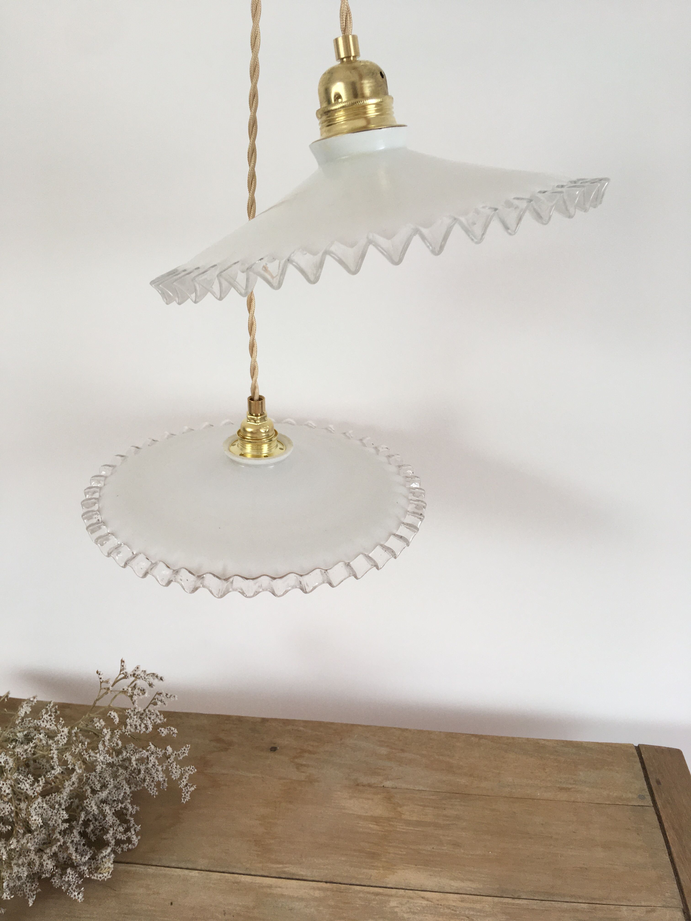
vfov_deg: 61.7
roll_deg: -2.3
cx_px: 346
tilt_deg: -28.9
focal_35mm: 29
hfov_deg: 48.2
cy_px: 460
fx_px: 772
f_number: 2.2
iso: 32
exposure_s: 1/100
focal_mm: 4.15
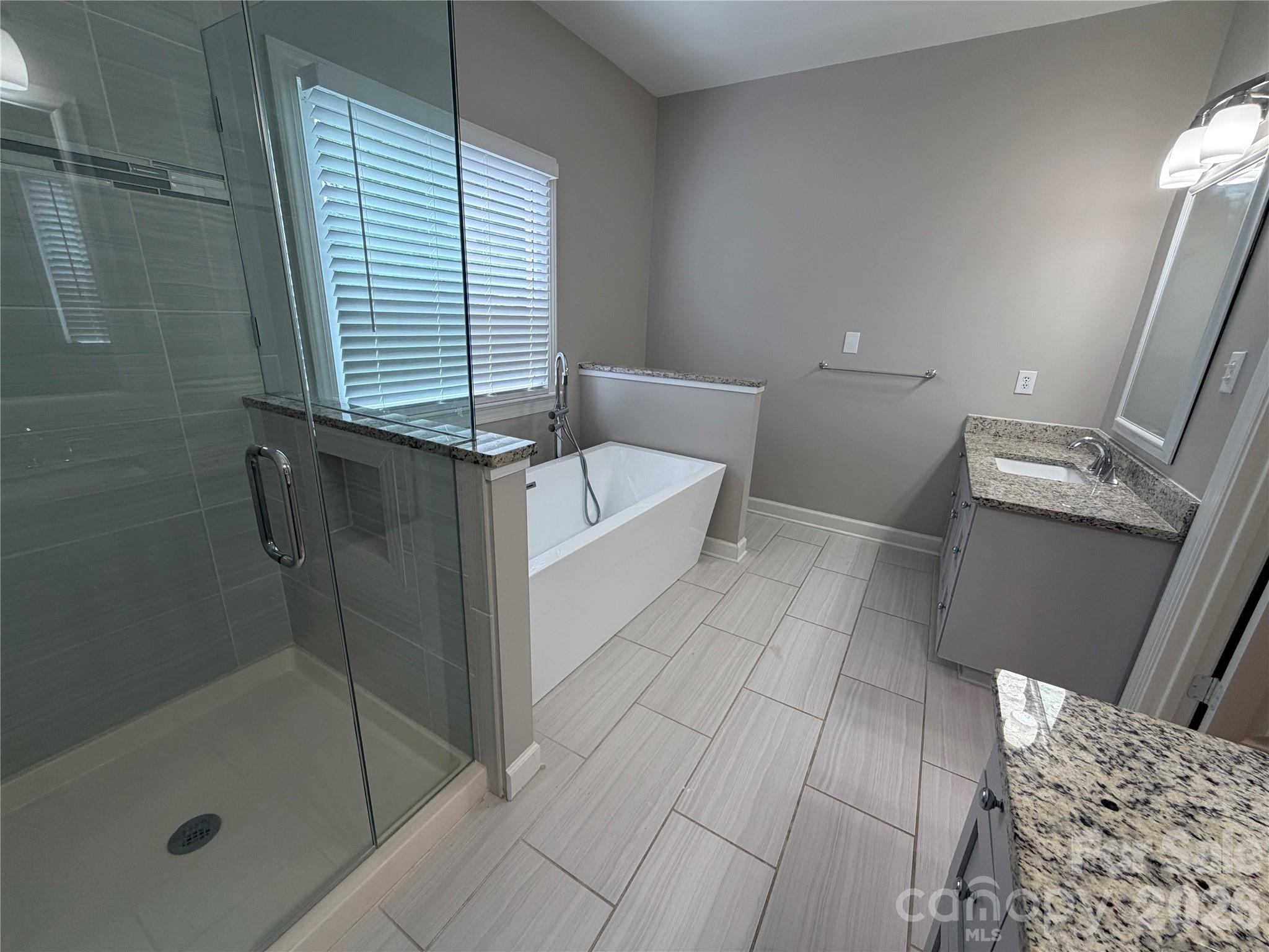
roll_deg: -1.7
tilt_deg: -18.6
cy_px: 476
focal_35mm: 14
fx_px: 513
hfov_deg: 102.1
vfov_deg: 85.7
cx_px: 634
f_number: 2.2
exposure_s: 1/120
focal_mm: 2.22
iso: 160
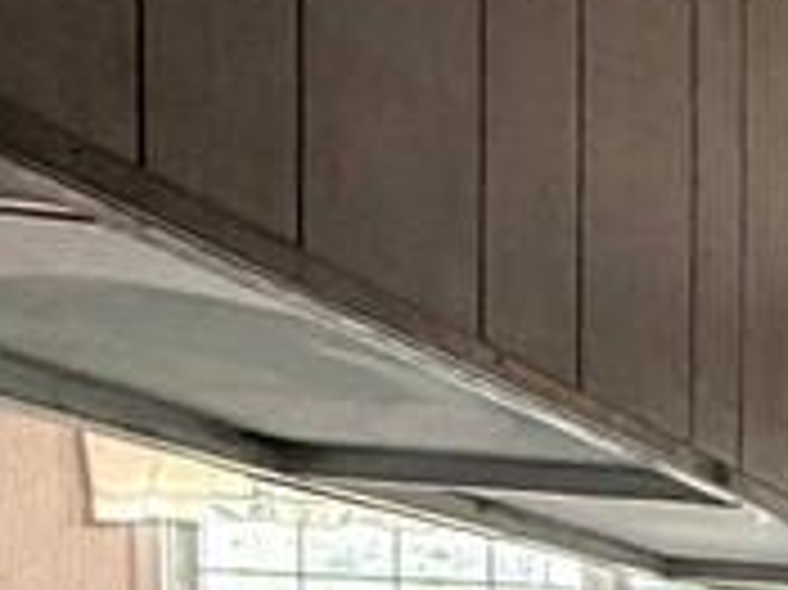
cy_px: 869
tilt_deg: -2.9
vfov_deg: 16.5
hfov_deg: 13.7
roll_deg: -0.5
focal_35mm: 82
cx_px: 2040
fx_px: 1865
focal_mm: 2.22
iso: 320
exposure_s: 1/85
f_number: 2.2
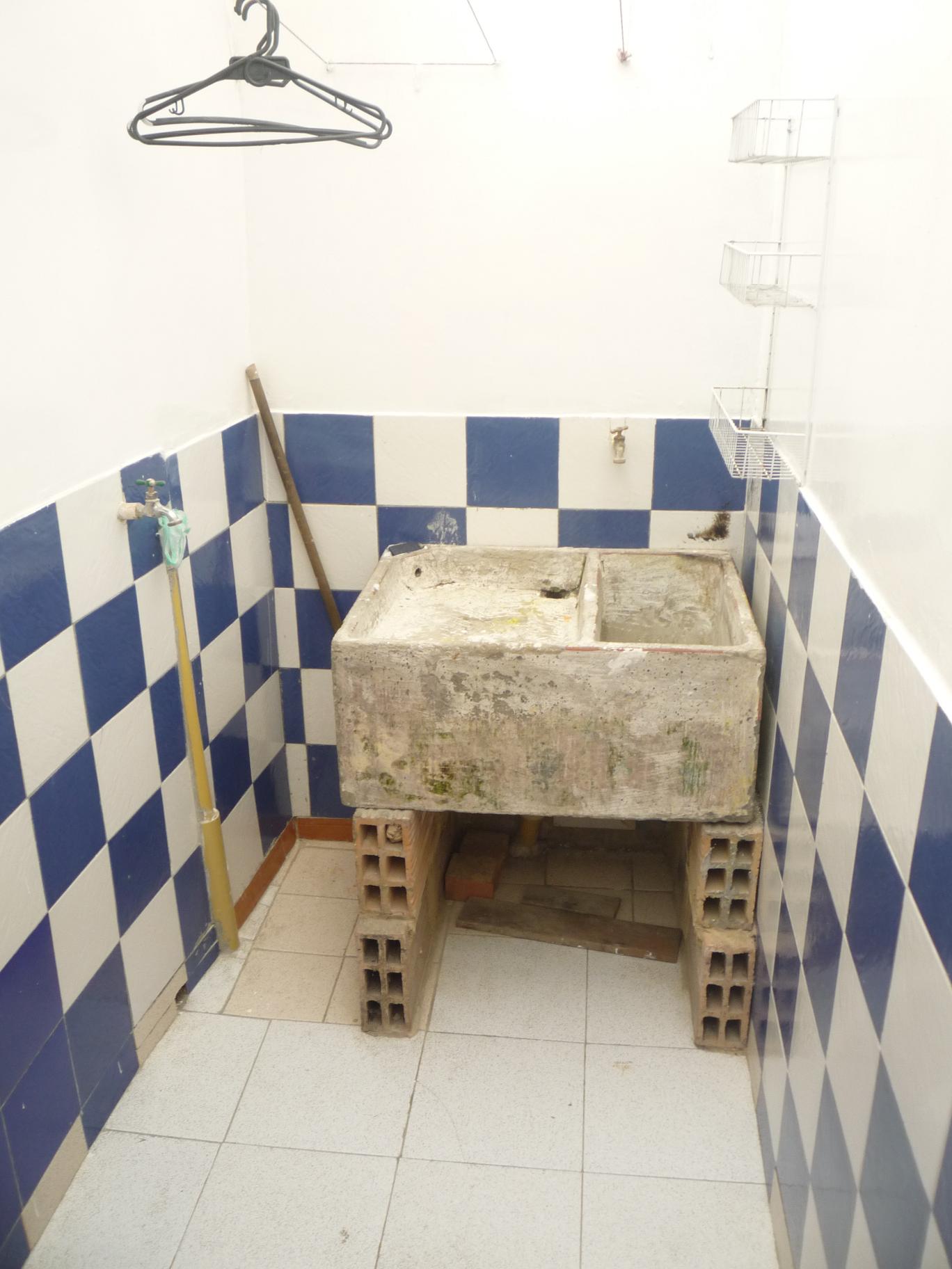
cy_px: 634
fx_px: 1100
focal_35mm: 30
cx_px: 476
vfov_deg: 60.0
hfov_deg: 46.8
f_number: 3.3
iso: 160
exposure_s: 1/30
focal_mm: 5.2
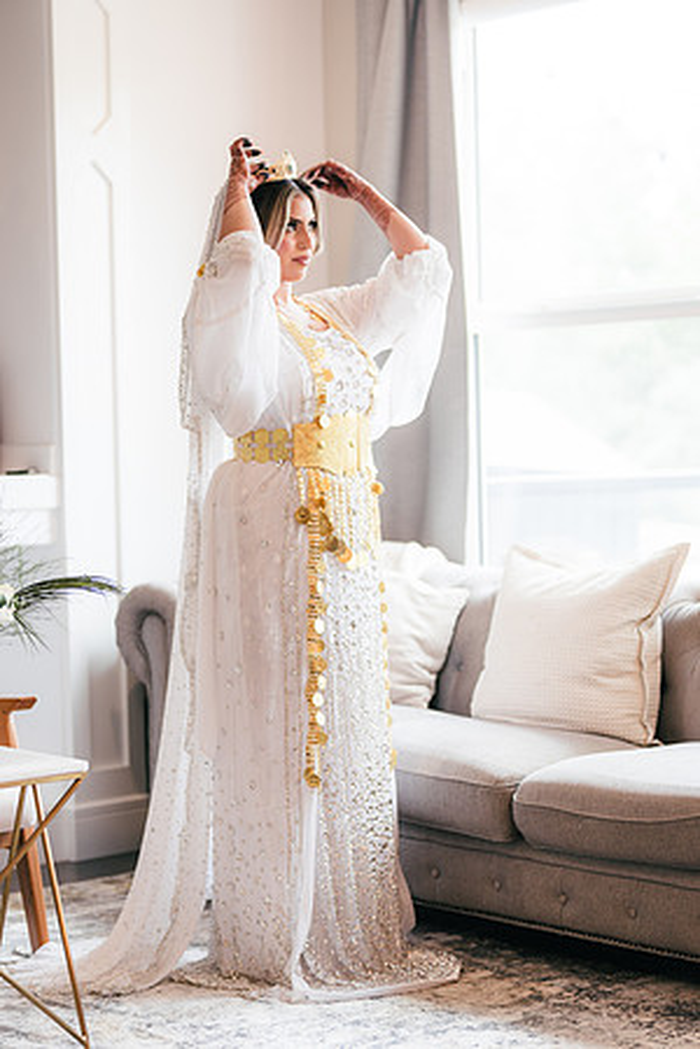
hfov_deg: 18.2
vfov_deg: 27.0
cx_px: 350
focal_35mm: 75
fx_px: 2187
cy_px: 524
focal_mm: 50
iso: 160
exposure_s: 1/160
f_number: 1.4
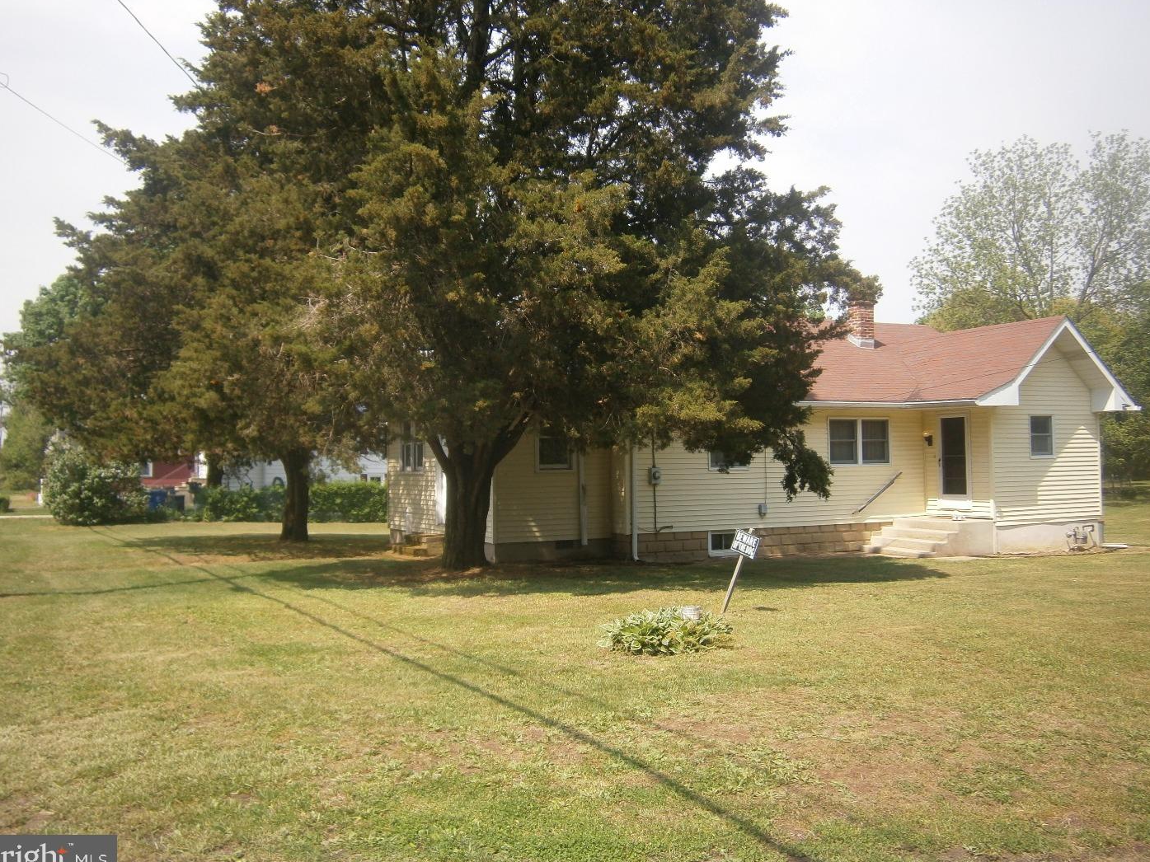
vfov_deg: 44.2
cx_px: 566
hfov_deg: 56.8
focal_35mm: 32
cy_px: 437
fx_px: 1063
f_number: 2.9
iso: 80
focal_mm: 5.5
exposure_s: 1/640
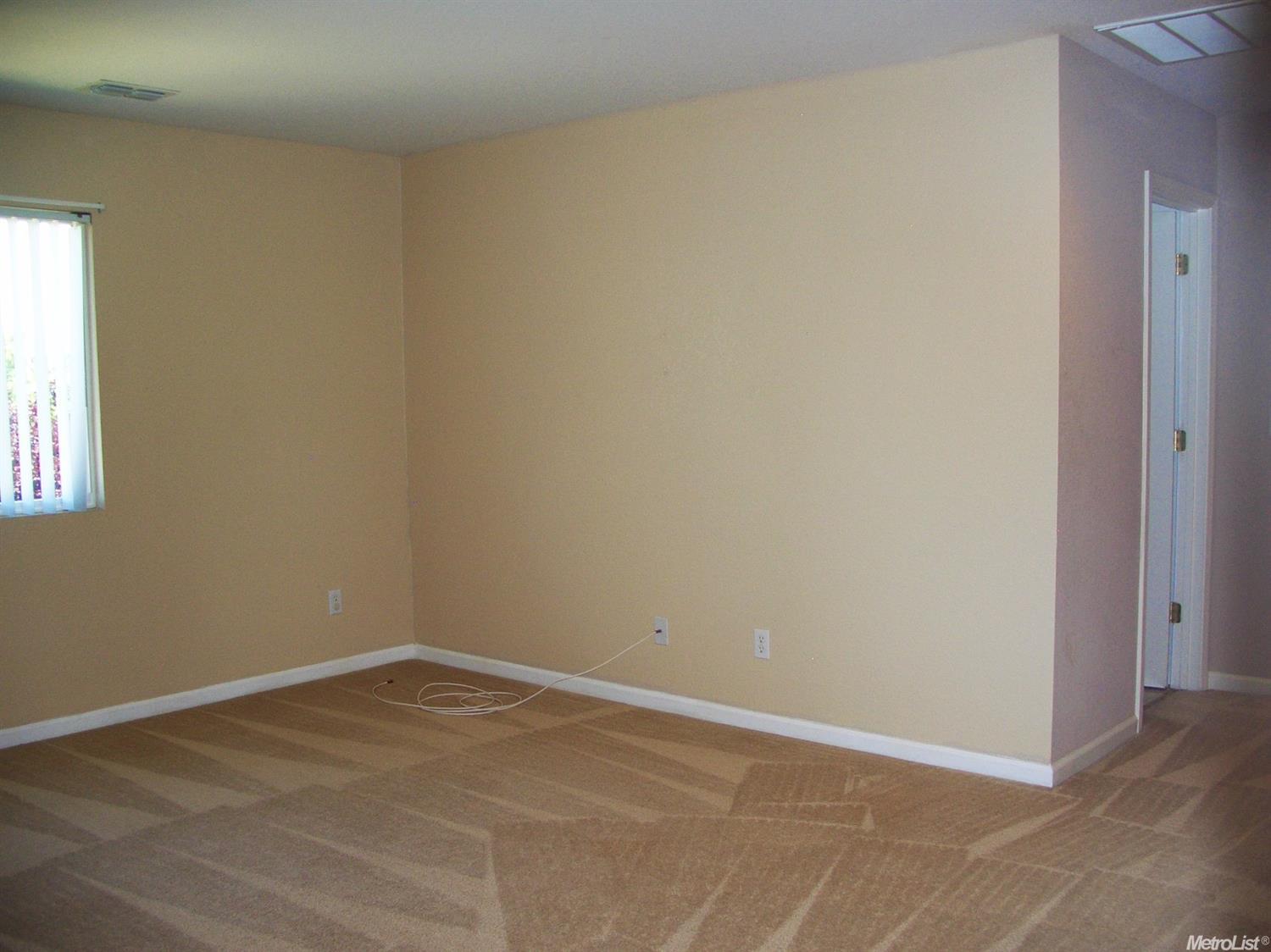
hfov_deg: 55.4
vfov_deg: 42.9
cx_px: 636
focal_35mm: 33
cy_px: 476
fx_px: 1211
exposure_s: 1/60
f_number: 2.8
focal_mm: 7.1
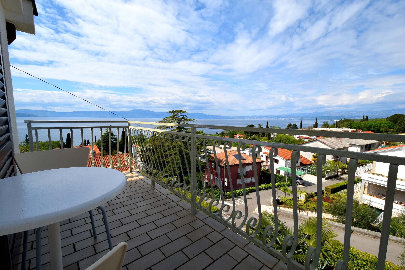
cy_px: 135
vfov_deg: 77.3
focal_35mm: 15
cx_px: 202
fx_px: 169
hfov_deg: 100.4
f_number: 10
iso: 200
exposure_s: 1/400
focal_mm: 10
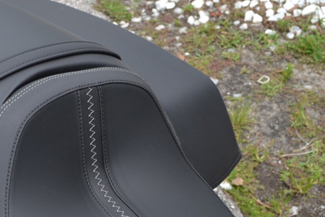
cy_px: 200
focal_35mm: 82
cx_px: 11
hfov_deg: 23.8
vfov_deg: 16.4
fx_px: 740
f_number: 7.1
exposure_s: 1/200
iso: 100
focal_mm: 22
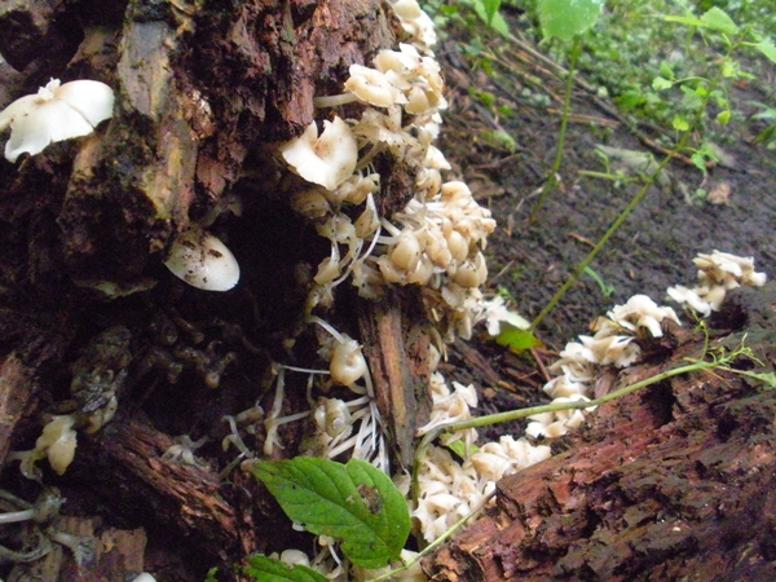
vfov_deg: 39.7
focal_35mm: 36
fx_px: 807
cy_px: 291
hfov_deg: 51.4
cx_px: 388
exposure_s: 1/120
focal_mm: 6.3
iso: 1543
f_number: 3.5
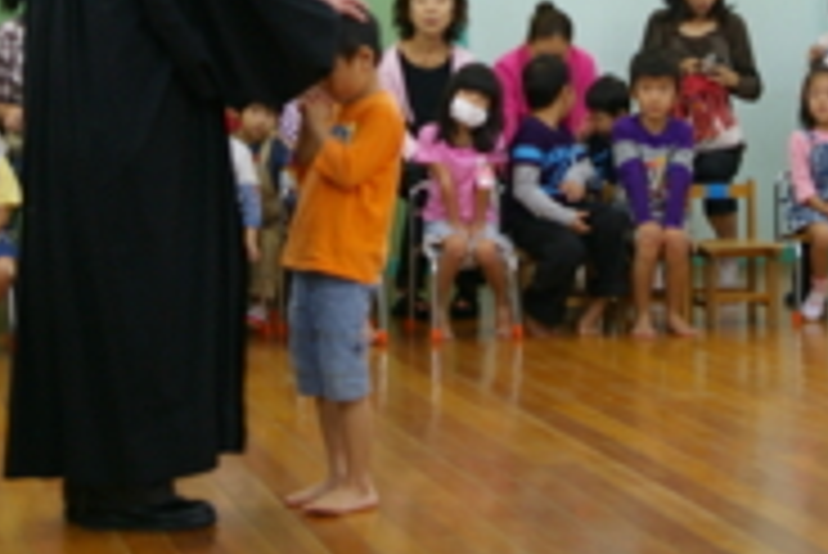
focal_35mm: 114
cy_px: 43
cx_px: 405
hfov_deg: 17.9
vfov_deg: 11.9
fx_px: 2626
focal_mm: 35
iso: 400
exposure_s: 1/15
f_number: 4.5
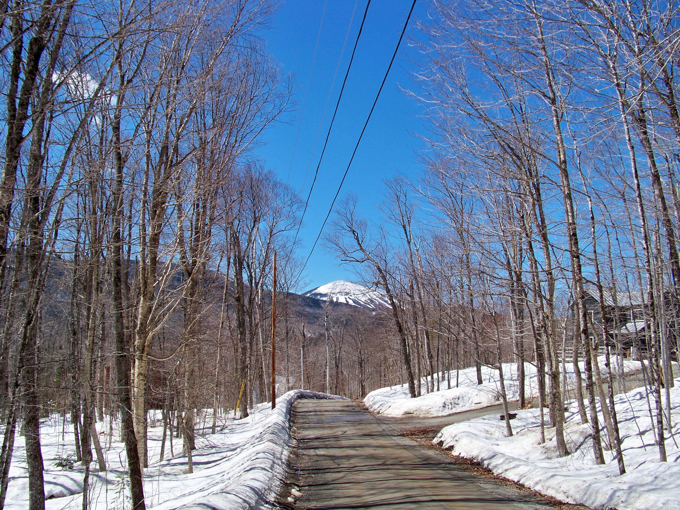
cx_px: 340
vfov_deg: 42.9
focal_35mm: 33
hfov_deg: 55.4
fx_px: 648
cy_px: 255
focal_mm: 5.85
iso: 64
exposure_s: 1/500
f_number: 4
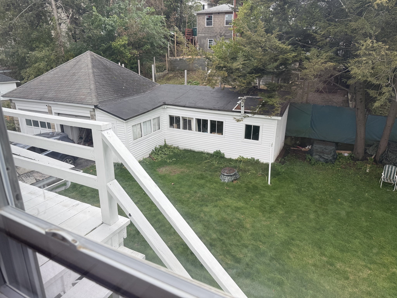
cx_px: 198
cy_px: 149
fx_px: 275
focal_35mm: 24
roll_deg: -0.1
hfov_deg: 71.6
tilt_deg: -17.8
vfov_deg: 56.8
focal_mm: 6.76
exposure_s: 1/374
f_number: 1.78
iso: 80
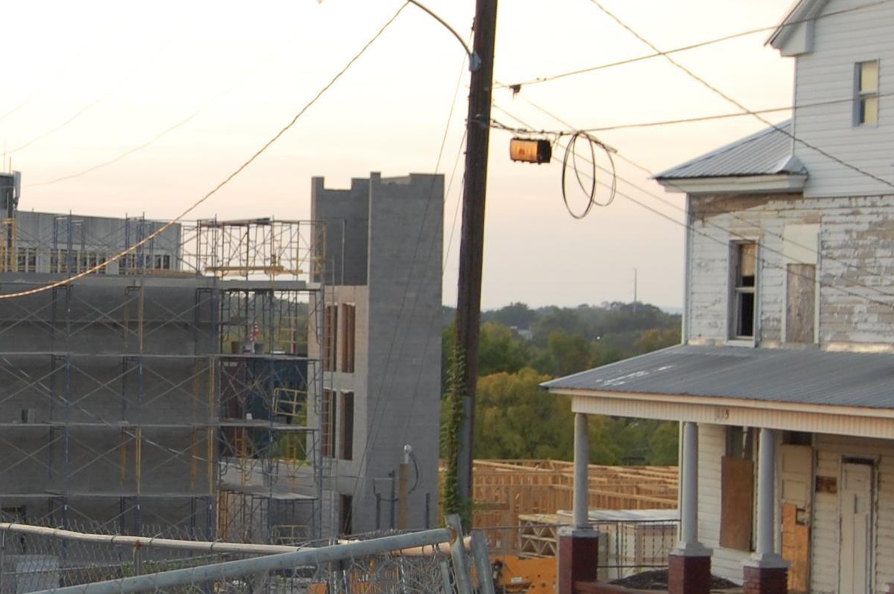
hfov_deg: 16.6
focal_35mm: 121
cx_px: 28
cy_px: 345
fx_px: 3002
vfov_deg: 11.3
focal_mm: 32
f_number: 4.5
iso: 400
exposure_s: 1/250
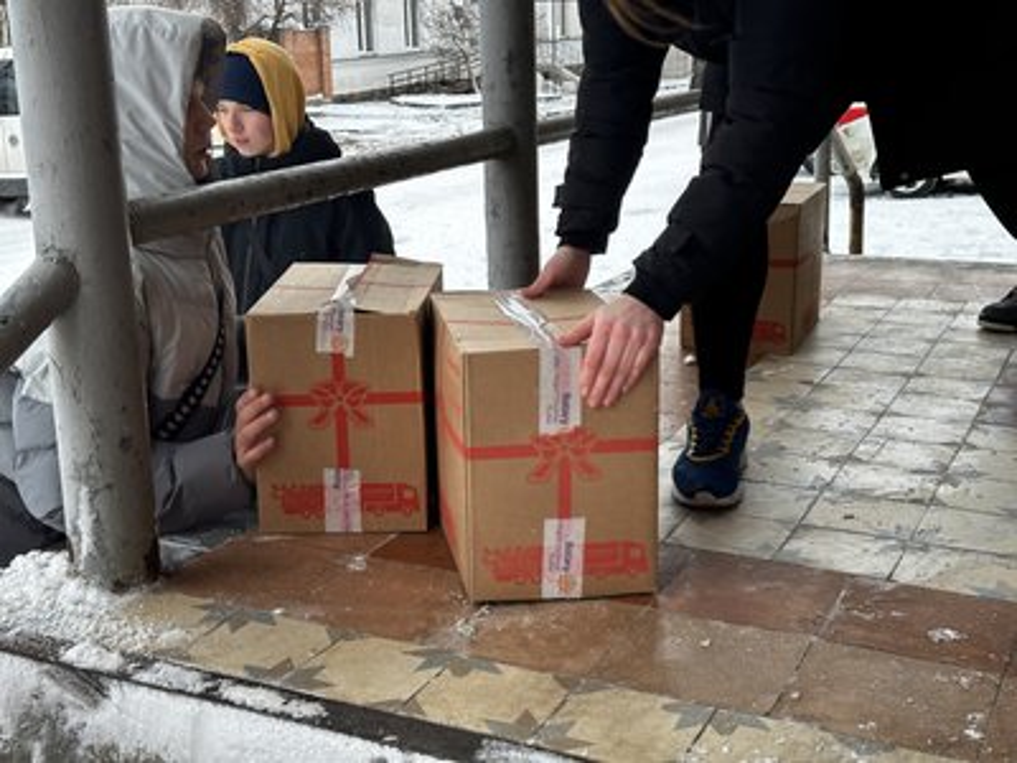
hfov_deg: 39.7
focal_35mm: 48
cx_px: 508
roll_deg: +0.9
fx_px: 1410
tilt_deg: -15.1
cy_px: 382
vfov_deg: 30.3
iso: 64
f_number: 1.78
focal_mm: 6.86
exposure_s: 1/137
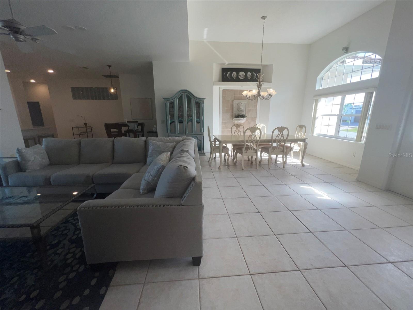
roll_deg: +0.3
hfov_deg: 106.2
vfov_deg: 89.9
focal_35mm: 13
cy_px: 155
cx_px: 206
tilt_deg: -13.3
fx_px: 155
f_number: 1.8
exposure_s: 1/174
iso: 25
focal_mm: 1.57
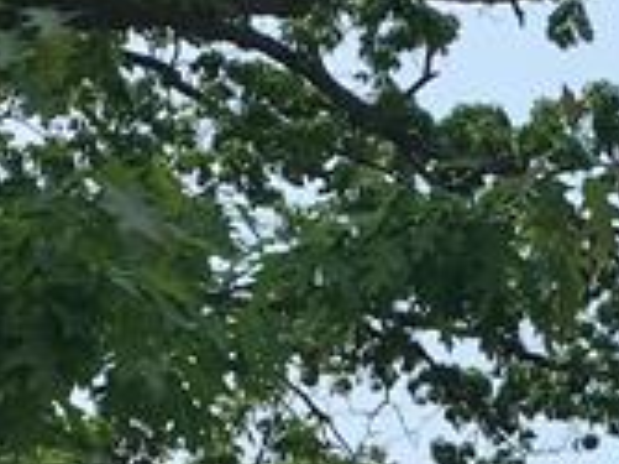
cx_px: 645
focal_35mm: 178
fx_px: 3181
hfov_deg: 11.0
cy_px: 880
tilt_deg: +8.3
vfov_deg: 8.0
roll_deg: +0.0
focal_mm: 4.15
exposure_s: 1/1508
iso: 25
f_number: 2.2
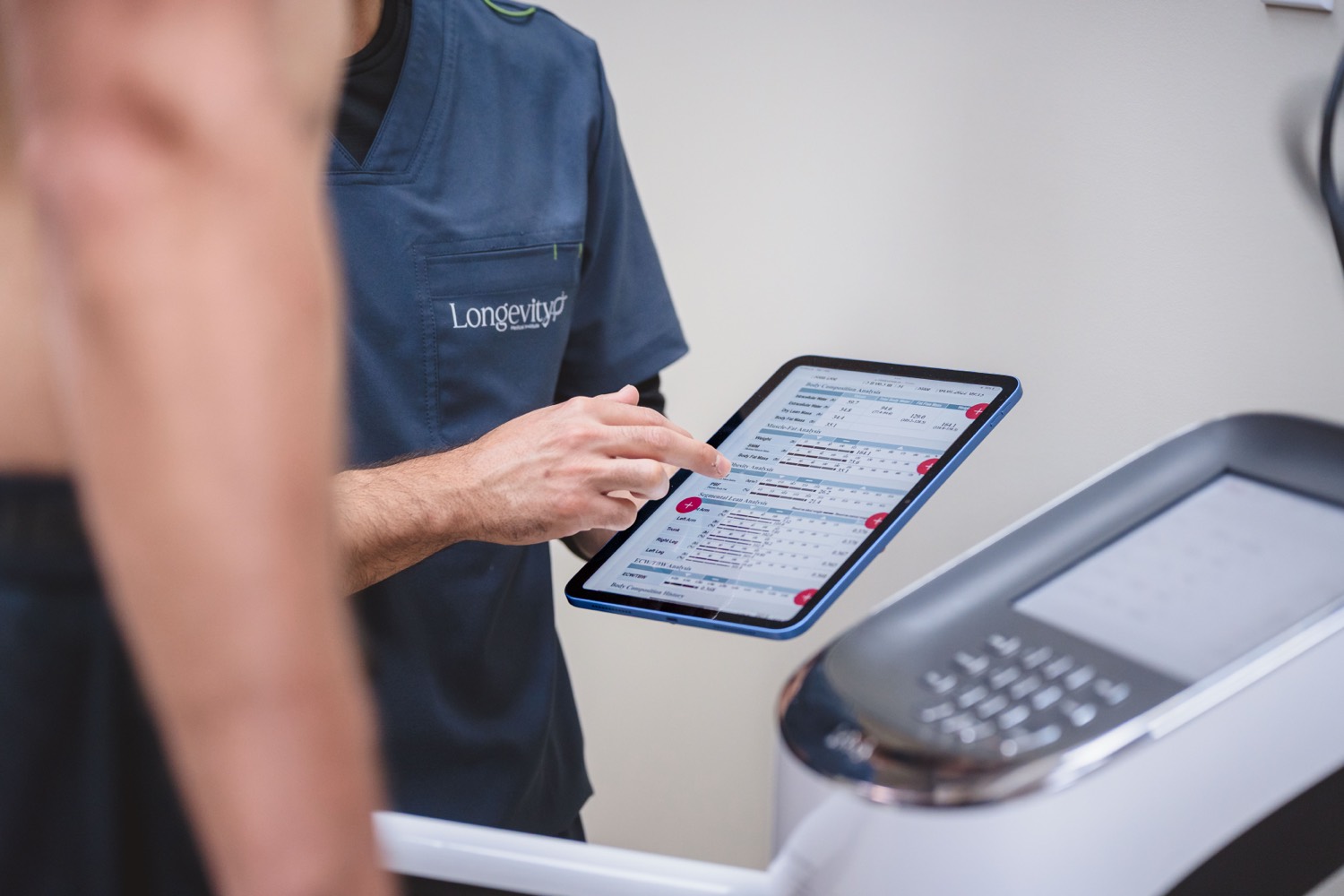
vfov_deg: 13.3
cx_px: 672
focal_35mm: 103
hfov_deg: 19.8
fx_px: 3845
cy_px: 448
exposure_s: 1/500
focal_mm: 103
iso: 1600
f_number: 2.8
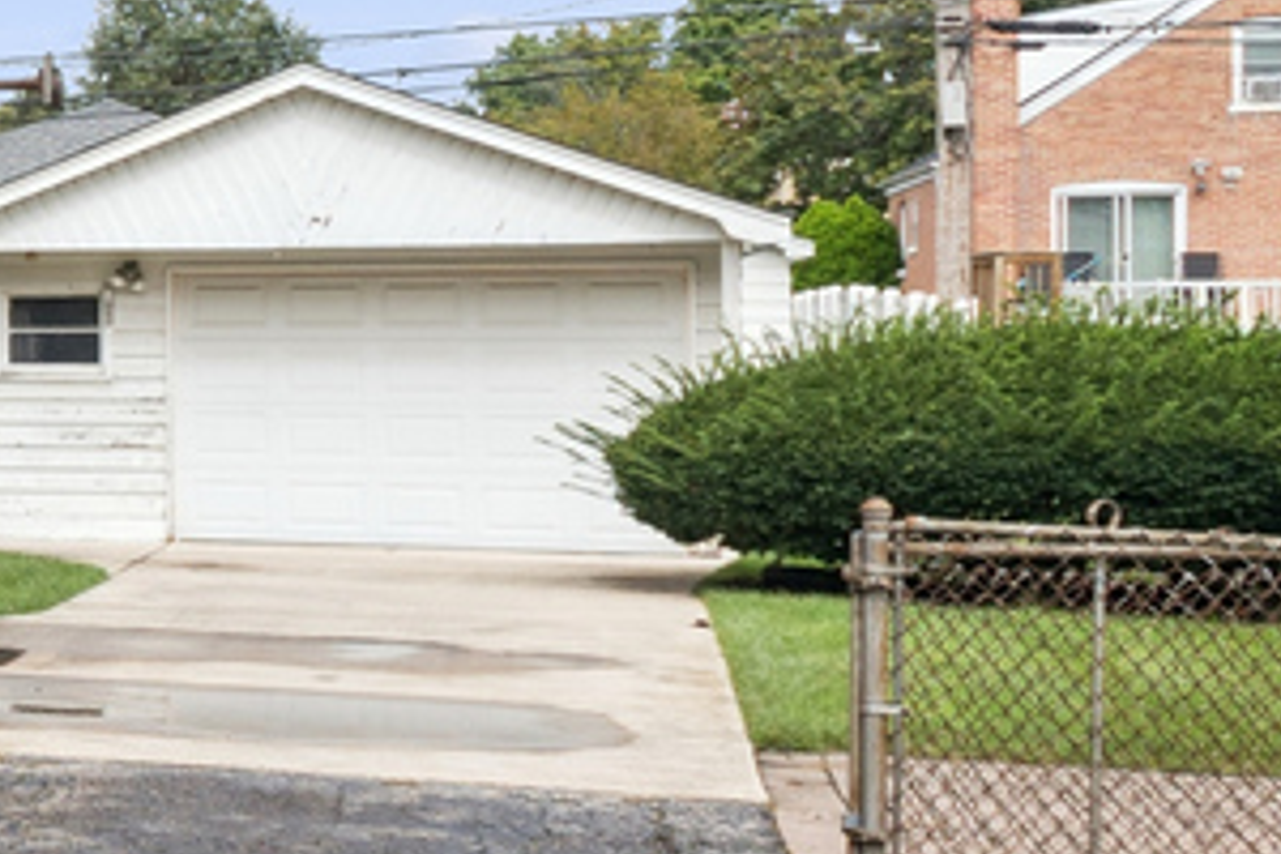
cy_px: 312
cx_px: -1599
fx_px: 3273
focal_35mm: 92
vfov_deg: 14.8
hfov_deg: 15.3
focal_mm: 17
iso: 400
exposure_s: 1/250
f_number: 11
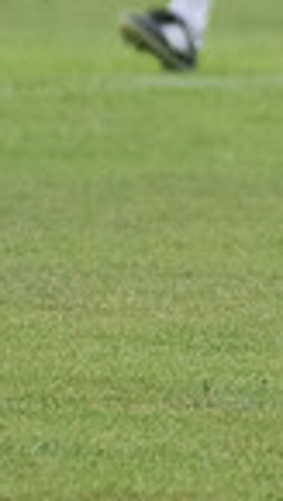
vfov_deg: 1.1
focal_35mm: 2008
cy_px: -213
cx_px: 582
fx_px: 26679
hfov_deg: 0.6
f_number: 5.6
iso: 1600
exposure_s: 1/1600
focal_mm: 310
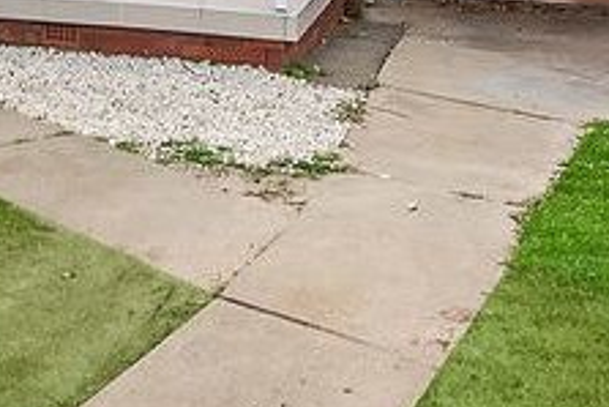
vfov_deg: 17.6
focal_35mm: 69
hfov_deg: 25.2
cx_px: -183
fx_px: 1168
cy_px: -220
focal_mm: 10
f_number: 4
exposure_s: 1/60
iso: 220
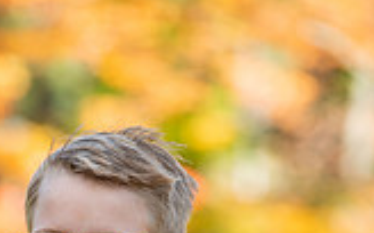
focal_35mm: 559
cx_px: 108
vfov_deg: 2.3
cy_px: 487
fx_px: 5690
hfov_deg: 3.8
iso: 100
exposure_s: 1/200
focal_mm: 200
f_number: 6.3
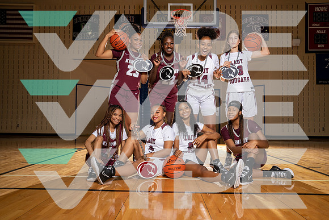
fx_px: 274
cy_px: 110
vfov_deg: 43.6
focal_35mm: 30
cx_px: 164
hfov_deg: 61.9
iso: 640
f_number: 8
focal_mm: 30
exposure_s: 1/250
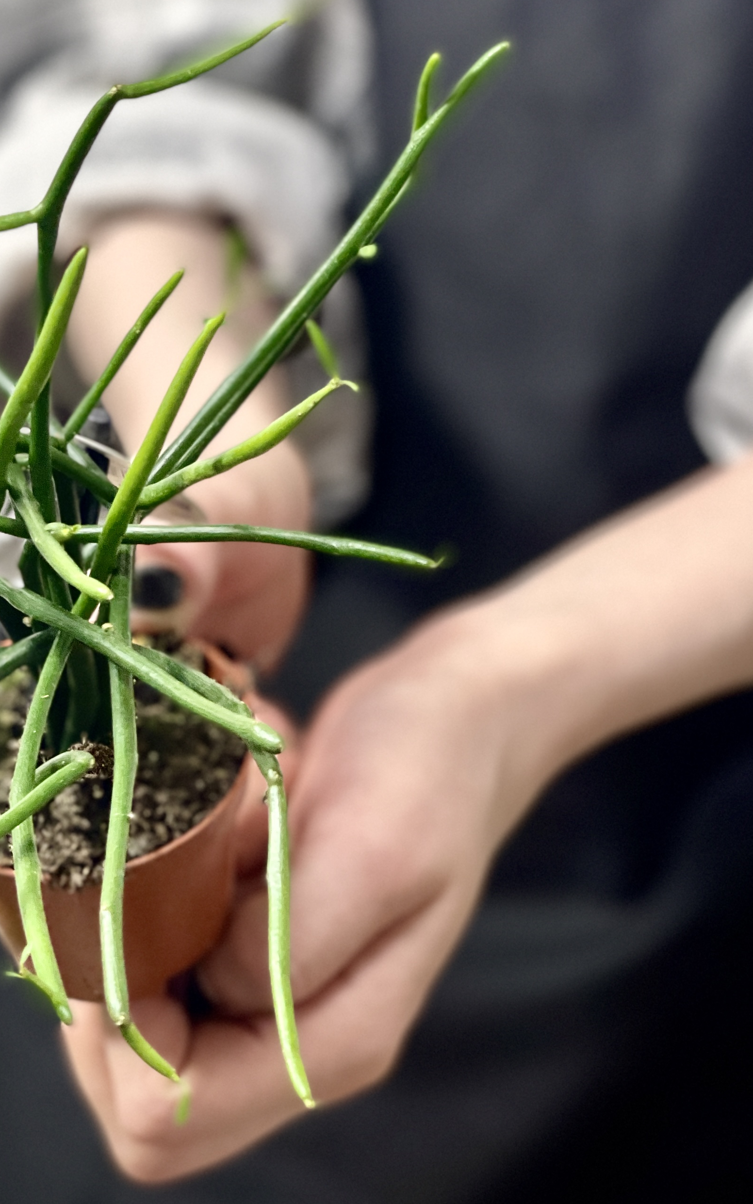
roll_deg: +0.1
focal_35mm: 107
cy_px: 491
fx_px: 3513
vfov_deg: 19.4
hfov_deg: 12.1
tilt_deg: -25.1
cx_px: 59
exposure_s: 1/100
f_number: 2.2
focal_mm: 7.5
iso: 160
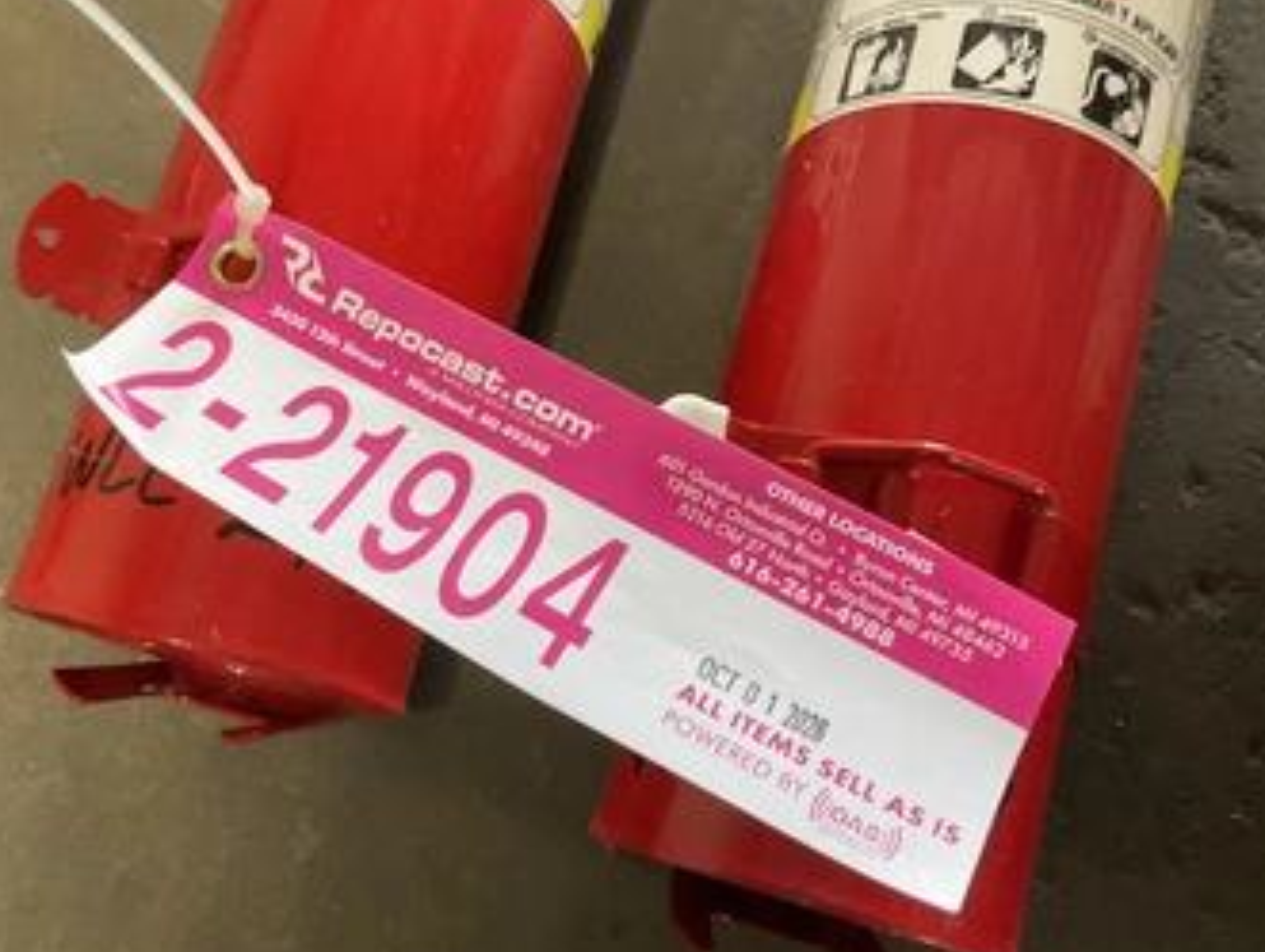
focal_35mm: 35
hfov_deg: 52.5
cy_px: 535
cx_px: 558
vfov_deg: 40.7
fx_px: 1280
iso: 160
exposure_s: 1/60
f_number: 1.8
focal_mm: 3
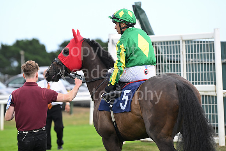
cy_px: 76
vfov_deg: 6.9
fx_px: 1256
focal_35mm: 200
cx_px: 113
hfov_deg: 10.3
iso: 800
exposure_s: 1/1600
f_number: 4.5
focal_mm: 200
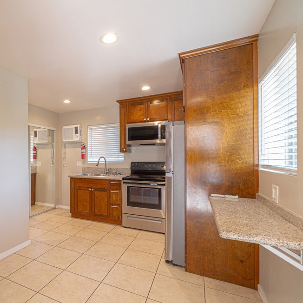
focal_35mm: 20
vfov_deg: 74.8
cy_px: 155
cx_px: 81
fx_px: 198
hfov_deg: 70.5
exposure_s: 1/8
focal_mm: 10
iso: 320
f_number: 7.1
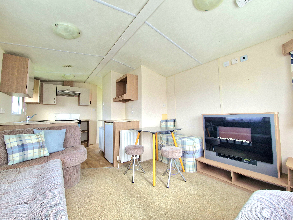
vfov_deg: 89.9
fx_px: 110
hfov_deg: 106.2
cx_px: 146
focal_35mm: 13
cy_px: 110
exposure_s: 1/100
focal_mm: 2.2
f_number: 2.2
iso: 80
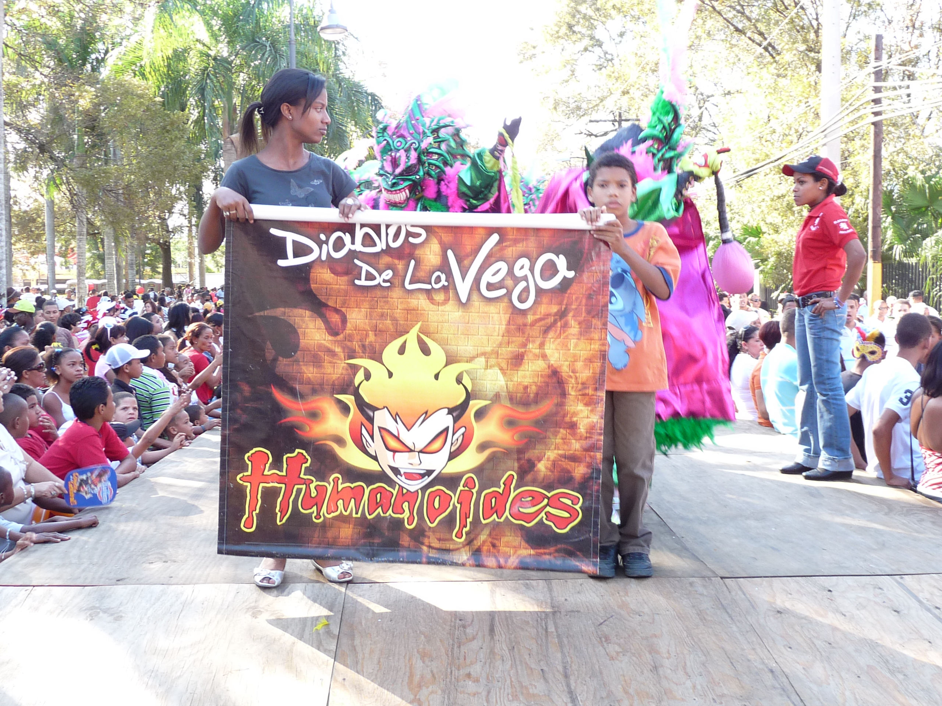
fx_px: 1089
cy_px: 353
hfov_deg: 46.8
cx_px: 471
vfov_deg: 36.0
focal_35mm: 40
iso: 100
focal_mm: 4.9
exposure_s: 1/60
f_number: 2.8
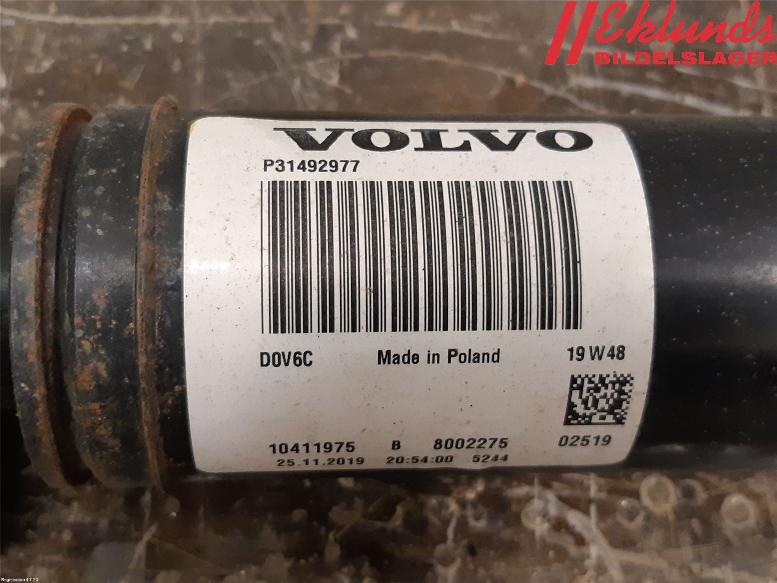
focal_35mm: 26
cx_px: 388
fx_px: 584
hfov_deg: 67.3
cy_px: 292
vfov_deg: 53.1
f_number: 1.7
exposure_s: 1/50
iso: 250
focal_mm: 3.93
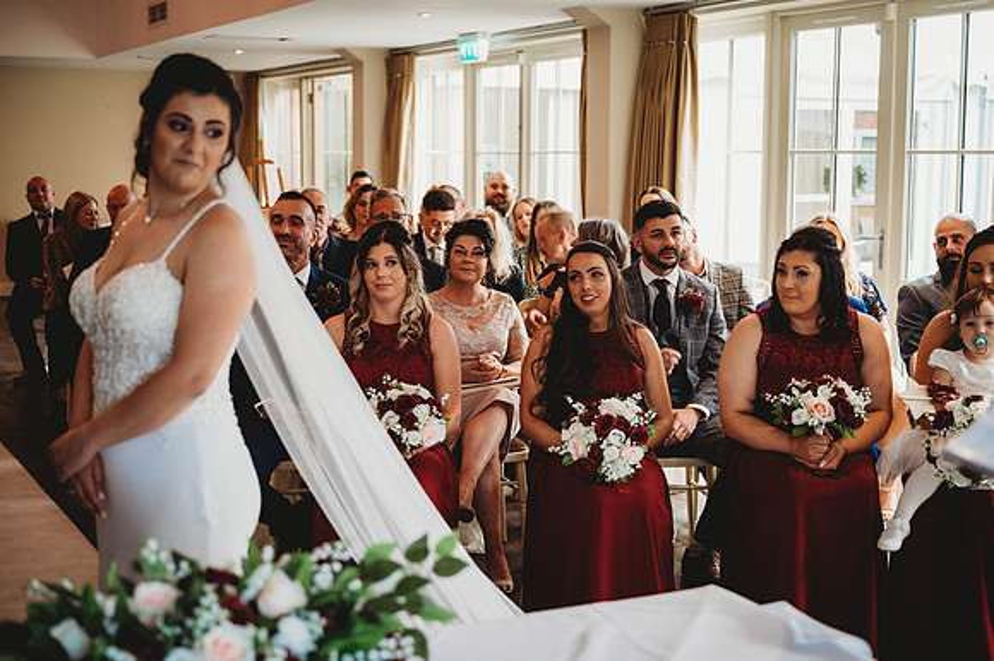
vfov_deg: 26.5
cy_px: 330
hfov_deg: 38.9
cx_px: 497
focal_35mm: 51
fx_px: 1407
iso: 560
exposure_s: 1/160
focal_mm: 51
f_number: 2.8
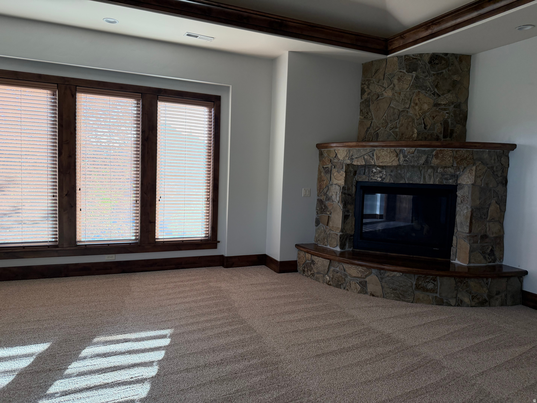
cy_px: 202
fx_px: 372
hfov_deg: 71.6
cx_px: 268
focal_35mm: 24
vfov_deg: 56.8
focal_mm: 6.76
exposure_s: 1/204
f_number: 1.78
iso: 200
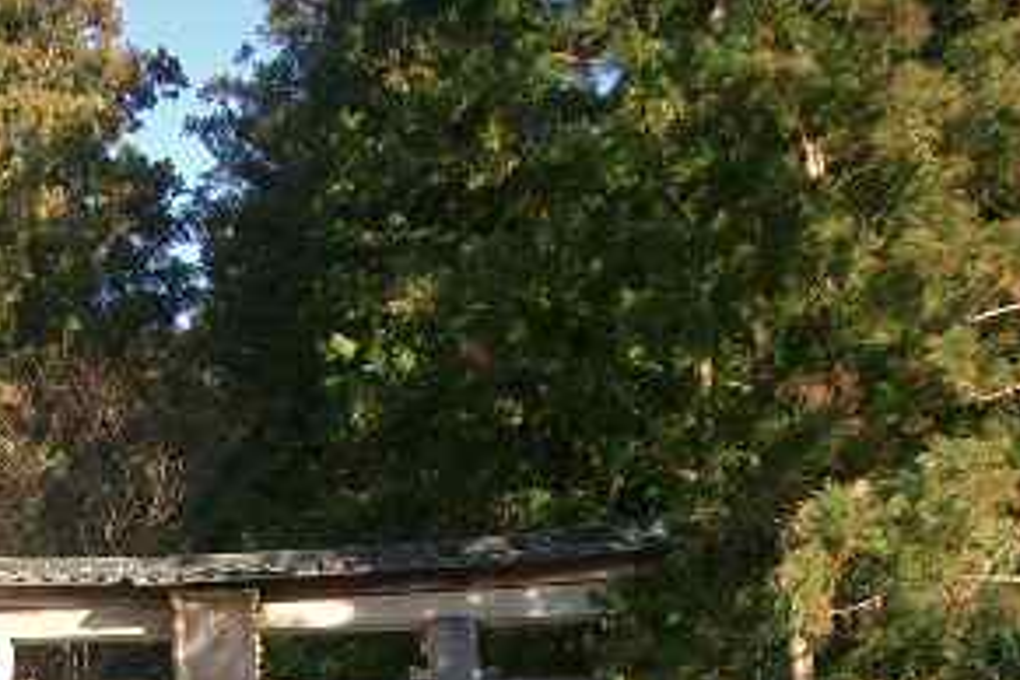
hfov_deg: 26.6
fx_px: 2125
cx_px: 256
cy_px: 782
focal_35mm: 75
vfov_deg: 17.5
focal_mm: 5.8
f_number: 2.6
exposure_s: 1/250
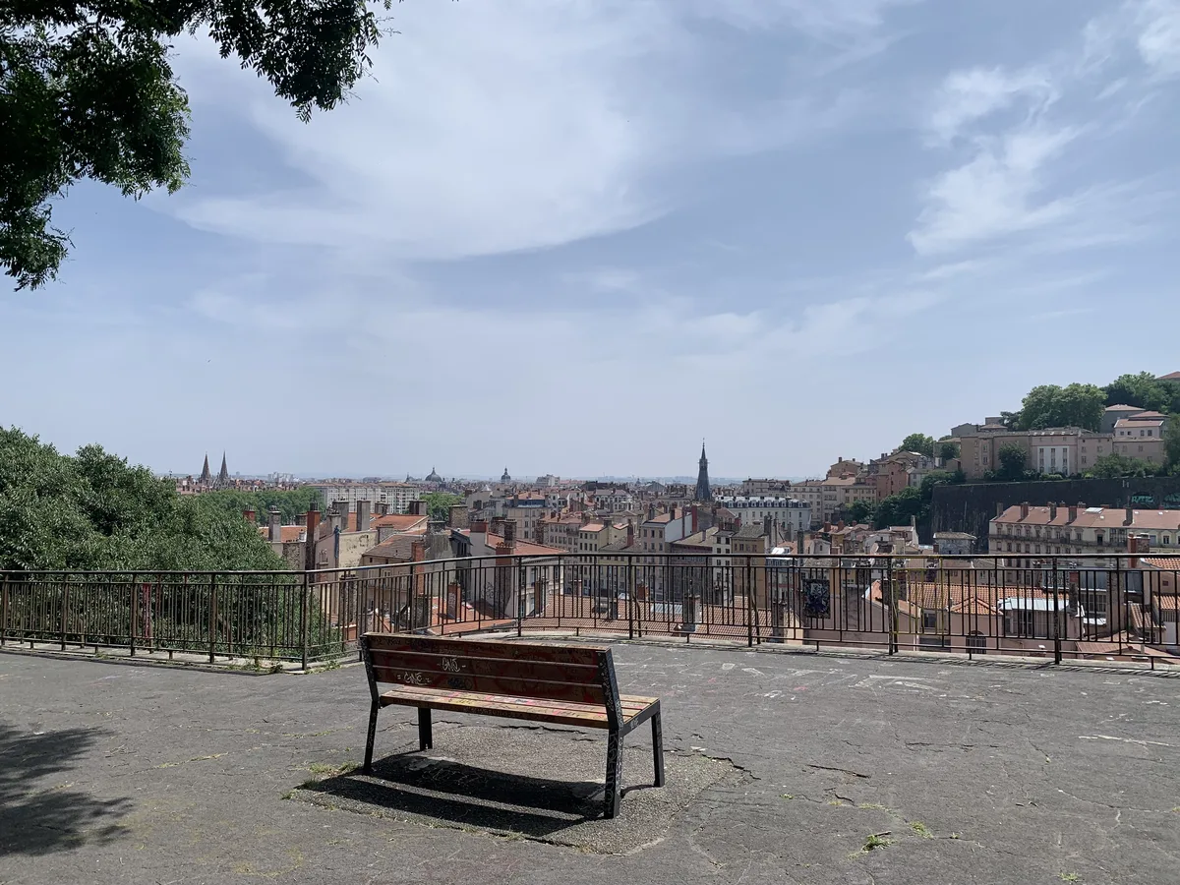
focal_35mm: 26
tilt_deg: +1.1
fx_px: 886
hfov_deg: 67.3
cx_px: 590
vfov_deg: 53.1
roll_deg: -1.2
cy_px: 442
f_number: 1.8
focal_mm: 4.25
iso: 25
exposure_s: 1/4673
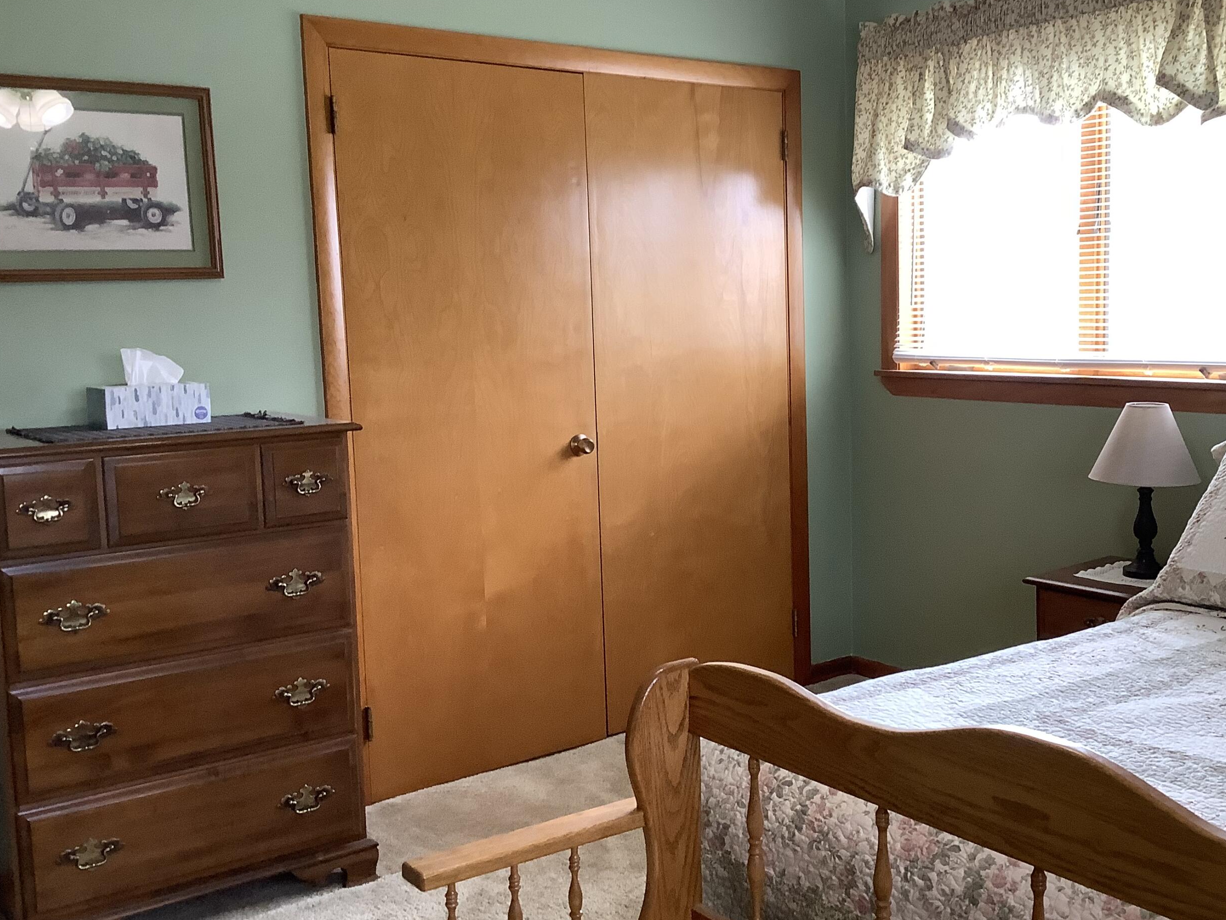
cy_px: 444
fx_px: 1346
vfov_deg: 37.7
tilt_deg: -7.8
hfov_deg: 48.7
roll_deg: +0.4
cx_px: 730
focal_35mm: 38
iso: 160
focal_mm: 3.3
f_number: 2.4
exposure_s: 1/60
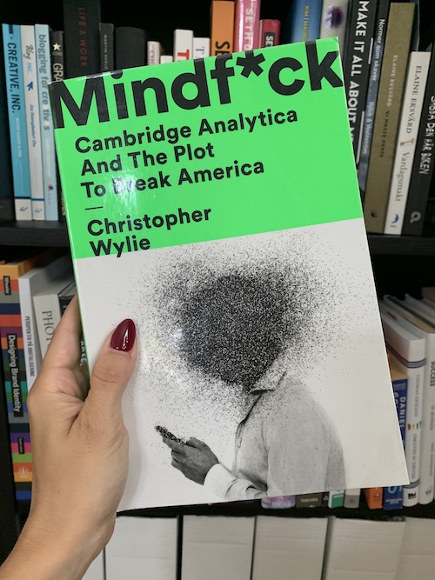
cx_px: 218
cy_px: 290
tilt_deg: -12.6
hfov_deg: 53.0
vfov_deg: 67.3
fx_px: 436
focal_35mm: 26
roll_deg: -0.5
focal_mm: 4.25
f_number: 1.8
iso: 200
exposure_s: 1/60
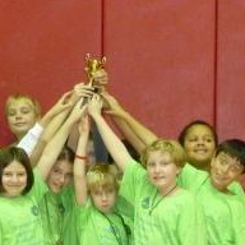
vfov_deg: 18.4
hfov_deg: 18.6
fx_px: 745
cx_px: 84
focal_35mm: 93
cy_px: 216
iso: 800
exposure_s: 1/30
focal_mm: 7.6
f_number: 4.1
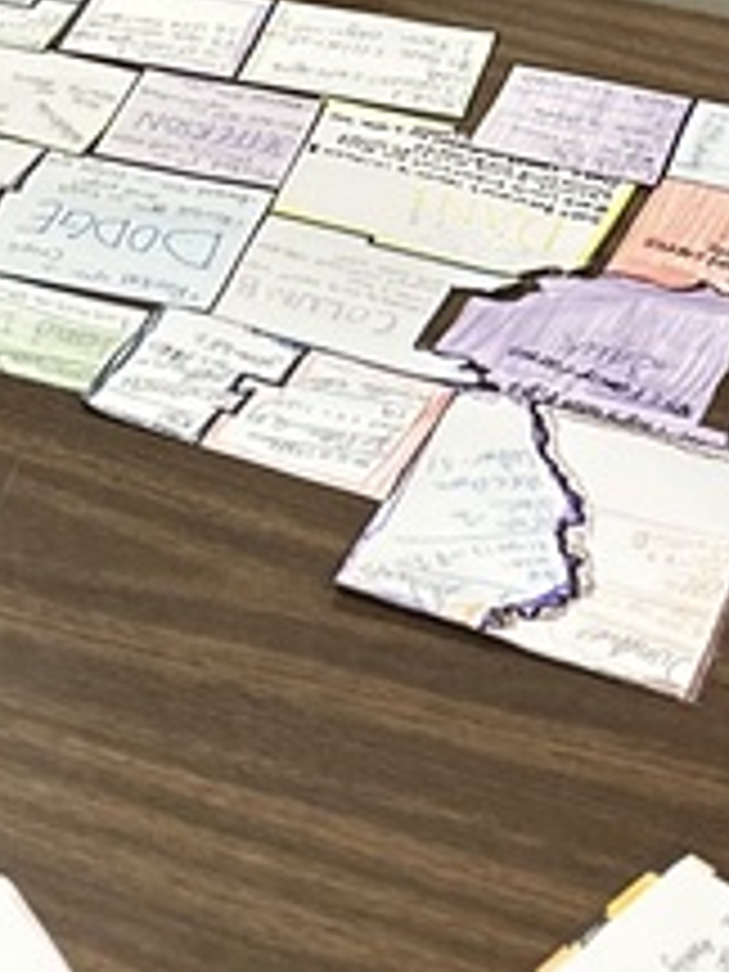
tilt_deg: -27.0
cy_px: -9
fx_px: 3201
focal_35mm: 114
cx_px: -112
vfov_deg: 16.9
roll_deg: -0.9
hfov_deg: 12.7
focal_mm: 6.86
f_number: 1.78
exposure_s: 1/60
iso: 640
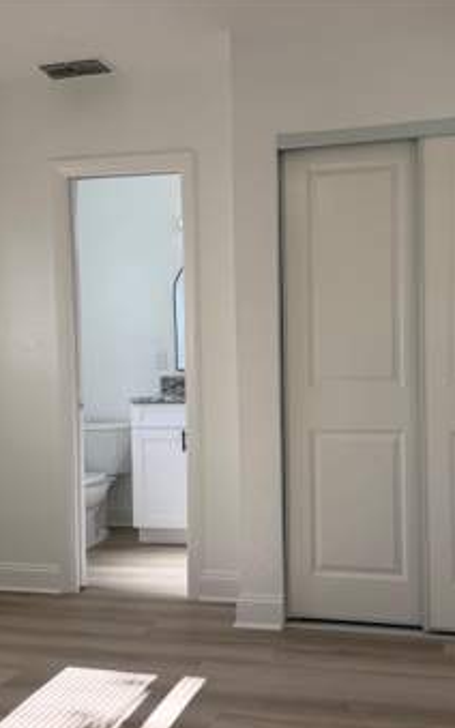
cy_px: 378
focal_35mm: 36
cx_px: 288
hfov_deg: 35.1
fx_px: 714
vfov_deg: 54.0
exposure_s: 1/450
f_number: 1.78
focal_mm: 6.76
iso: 80
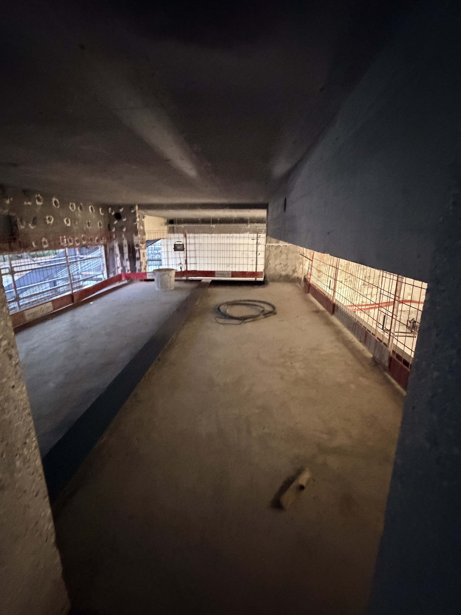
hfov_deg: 81.7
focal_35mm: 15
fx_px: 266
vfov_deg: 98.1
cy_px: 297
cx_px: 219
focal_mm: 2.22
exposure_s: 1/33
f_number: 2.2
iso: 1600
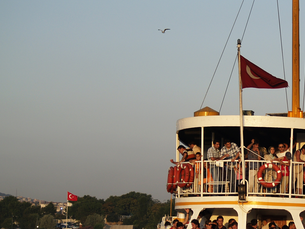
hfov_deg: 11.8
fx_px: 1471
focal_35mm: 167
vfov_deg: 8.9
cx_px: 266
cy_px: 200
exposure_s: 1/640
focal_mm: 40
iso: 100
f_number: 3.5
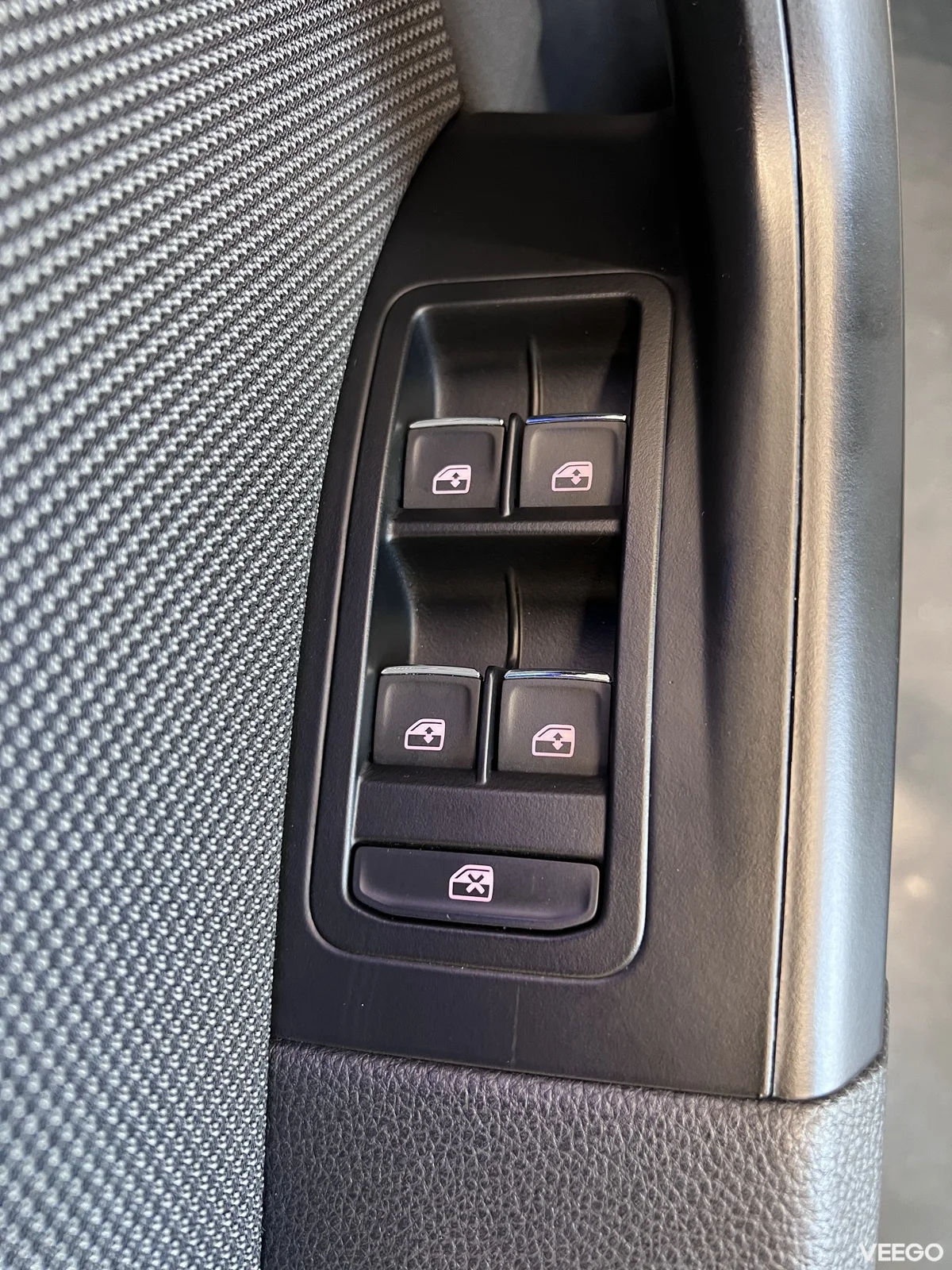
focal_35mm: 26
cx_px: 476
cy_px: 635
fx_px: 953
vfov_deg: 67.3
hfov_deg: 53.1
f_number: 1.5
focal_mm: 5.7
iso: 320
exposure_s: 1/50
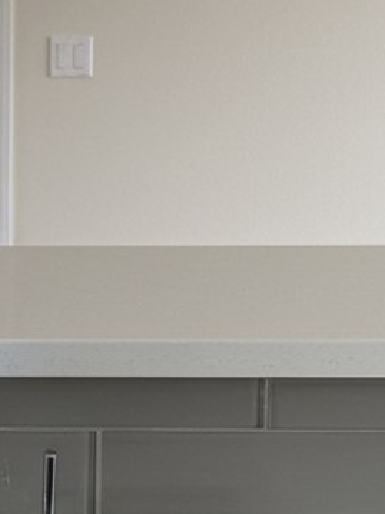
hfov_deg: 16.4
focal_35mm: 87
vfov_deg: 22.5
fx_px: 1291
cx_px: -59
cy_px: 262
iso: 917
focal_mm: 5.7
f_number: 1.5
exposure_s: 1/1059
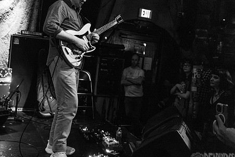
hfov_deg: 46.1
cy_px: 66
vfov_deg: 31.8
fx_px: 274
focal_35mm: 42
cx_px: 94
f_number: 3.2
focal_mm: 31
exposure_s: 1/80
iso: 5000
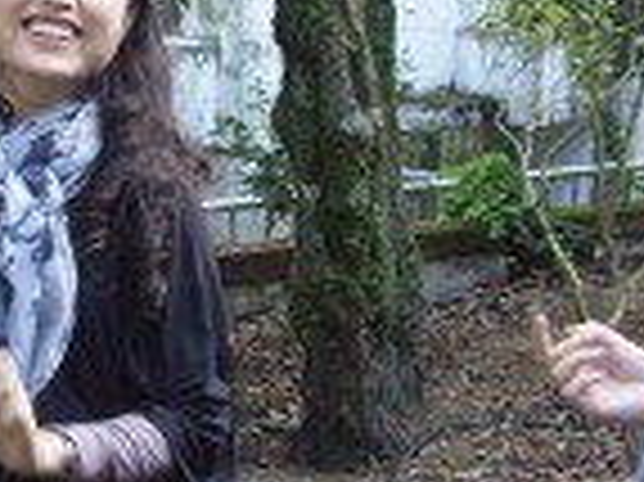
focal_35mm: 119
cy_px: 122
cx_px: 99
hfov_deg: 16.4
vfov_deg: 12.4
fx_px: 2212
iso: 200
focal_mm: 7.9
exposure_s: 1/60
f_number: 2.8
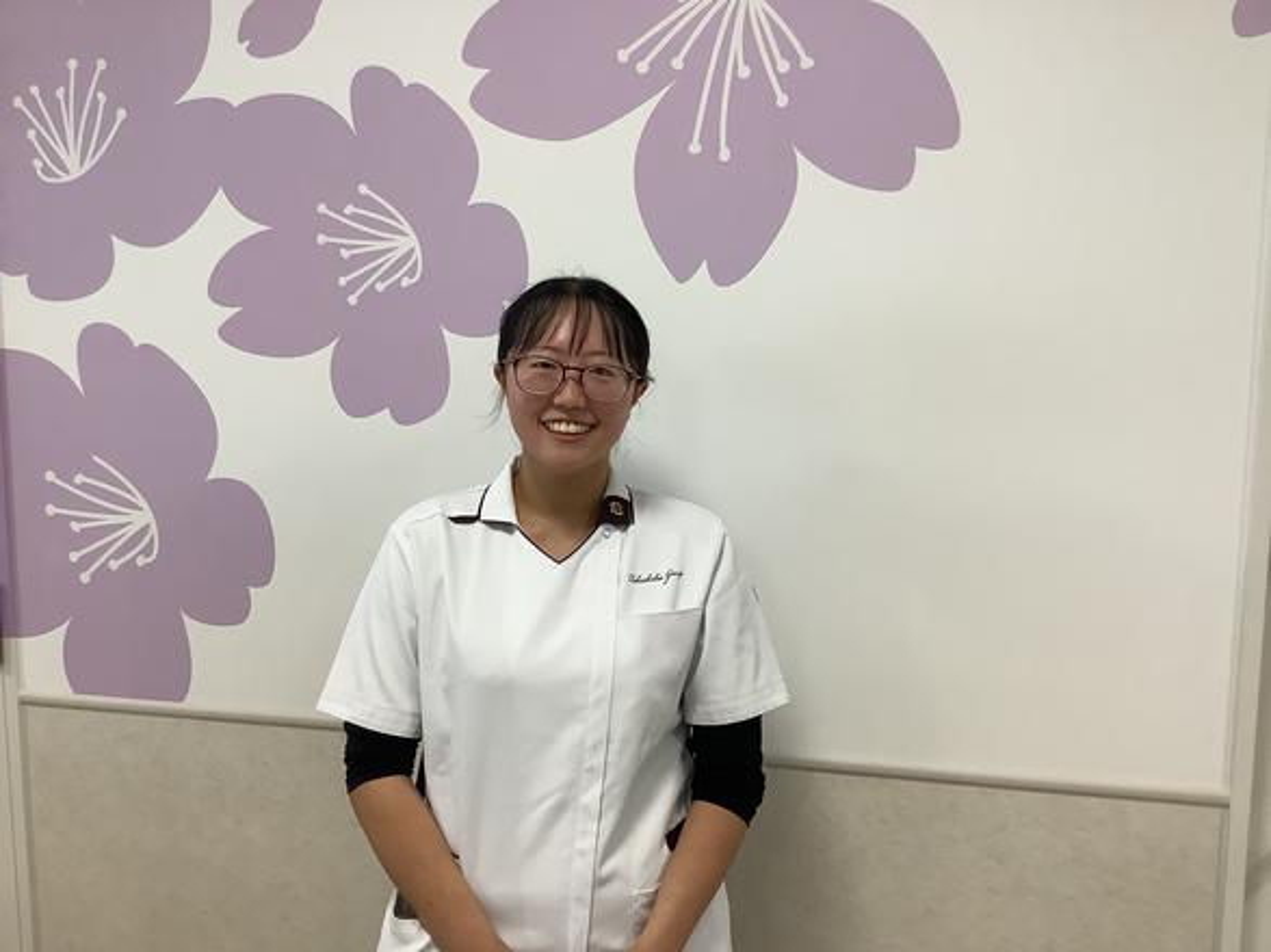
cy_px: 476
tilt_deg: -11.0
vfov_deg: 45.4
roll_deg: +0.1
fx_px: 1138
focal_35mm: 31
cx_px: 636
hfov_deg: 58.4
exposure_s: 1/100
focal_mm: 3.3
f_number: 2.4
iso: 64
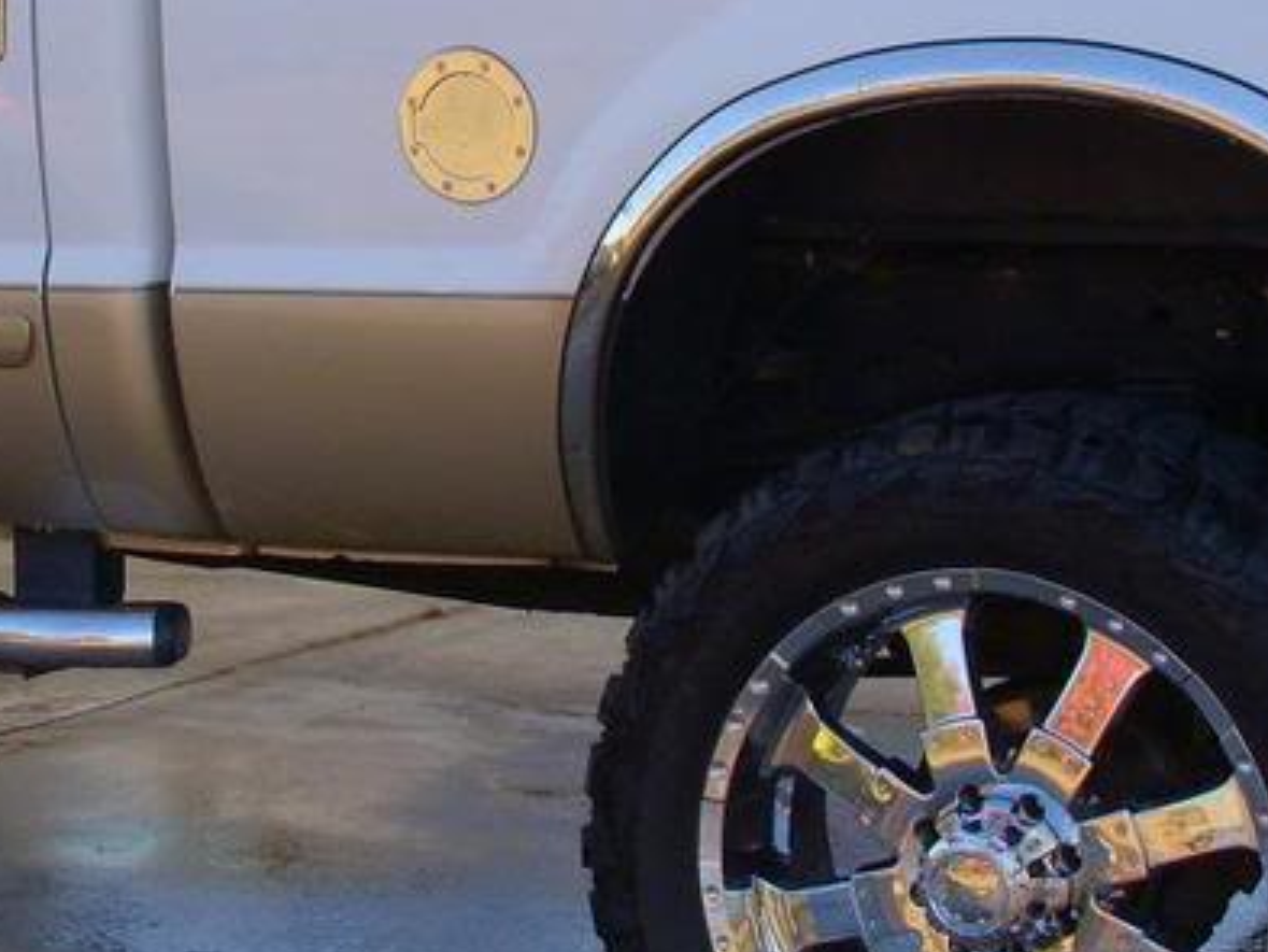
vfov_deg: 14.9
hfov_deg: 19.7
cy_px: 300
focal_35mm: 99
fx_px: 3628
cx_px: 339
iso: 100
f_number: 3.3
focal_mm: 6.3
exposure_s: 1/320
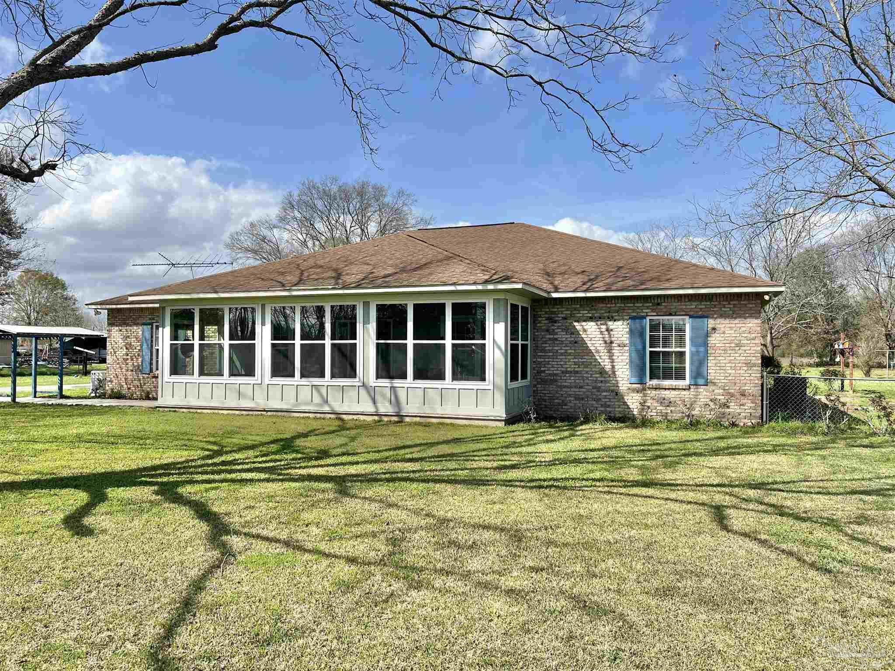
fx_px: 672
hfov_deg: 67.3
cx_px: 448
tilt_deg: +1.3
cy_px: 336
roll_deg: -1.2
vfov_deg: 53.1
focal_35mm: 26
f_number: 1.5
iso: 50
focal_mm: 5.7
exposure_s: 1/4630
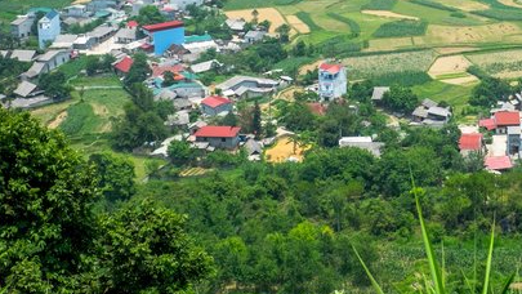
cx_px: 469
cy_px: -10
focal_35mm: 67
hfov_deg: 30.1
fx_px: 928
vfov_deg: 17.5
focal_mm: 21.4
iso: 200
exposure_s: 1/110
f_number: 8
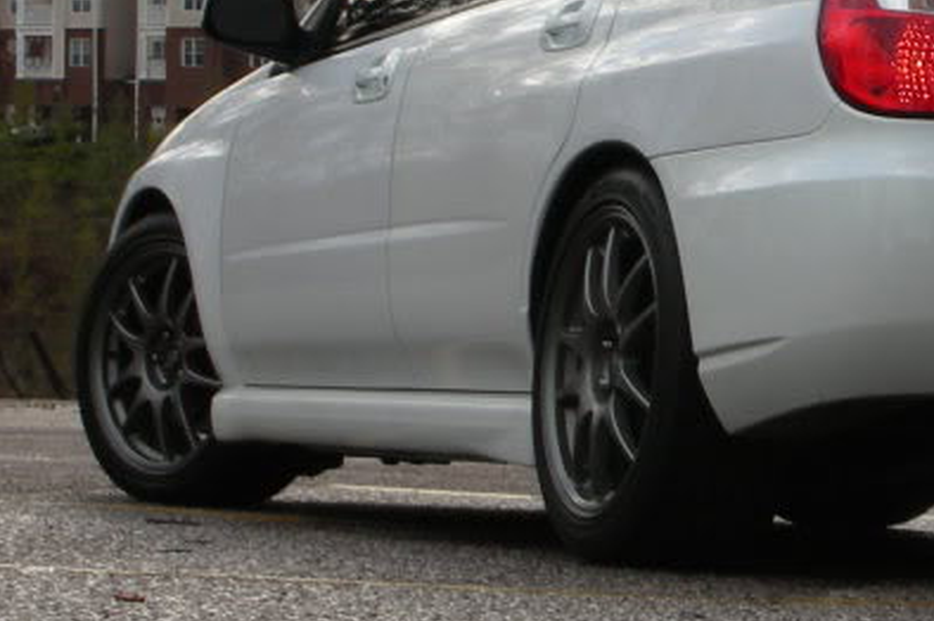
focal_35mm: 165
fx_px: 4277
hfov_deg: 12.4
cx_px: 868
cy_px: 85
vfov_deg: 8.3
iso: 50
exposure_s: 1/112
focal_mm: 10.1
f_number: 4
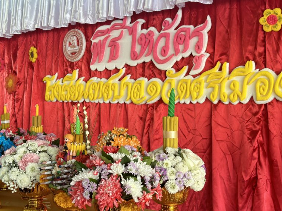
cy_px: 106
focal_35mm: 48
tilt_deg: +0.2
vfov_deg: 30.3
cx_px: 141
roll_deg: -0.9
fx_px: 391
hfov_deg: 39.7
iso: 125
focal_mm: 6.86
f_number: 1.78
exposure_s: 1/99
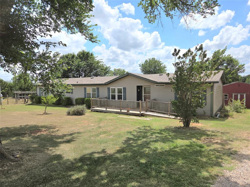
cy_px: 94
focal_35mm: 23
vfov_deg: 58.9
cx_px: 125
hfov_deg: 73.9
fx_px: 166
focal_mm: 5.4
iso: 25
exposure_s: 1/2500
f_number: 1.8
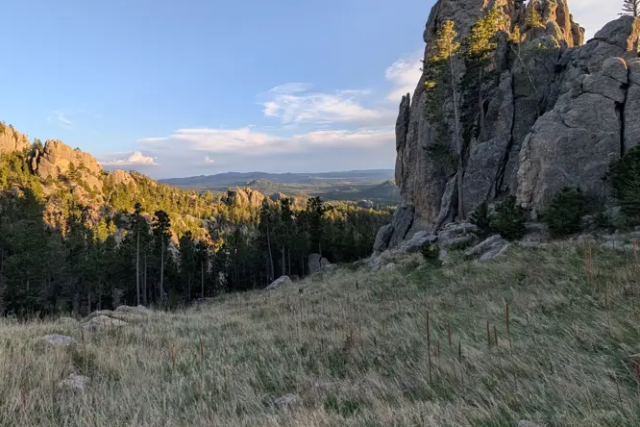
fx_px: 267
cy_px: 167
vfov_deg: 76.3
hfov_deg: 99.1
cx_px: 258
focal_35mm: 15
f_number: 1.7
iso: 54
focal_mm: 2.02
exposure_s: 1/688
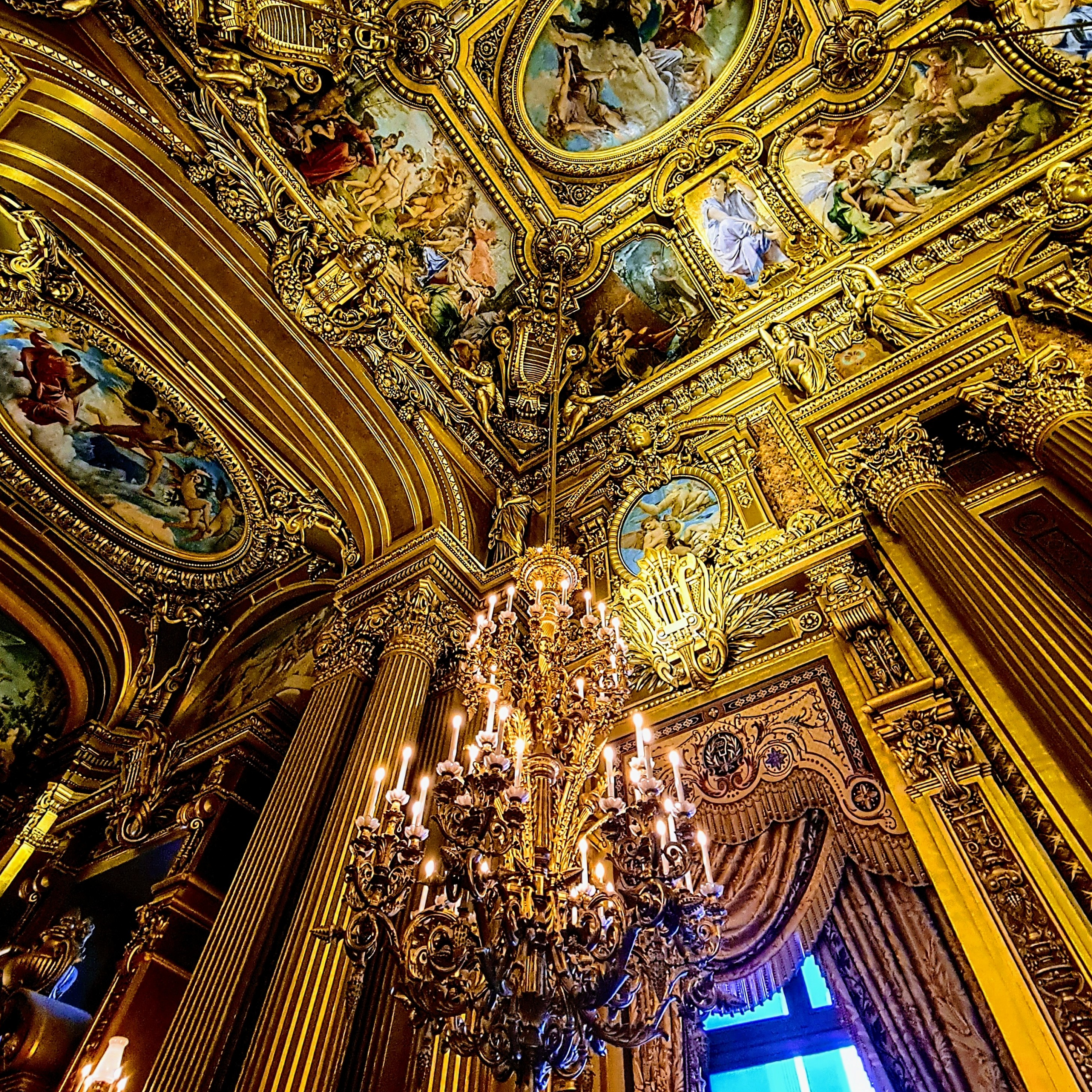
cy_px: 416
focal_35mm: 16
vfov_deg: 85.9
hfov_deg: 87.4
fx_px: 571
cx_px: 539
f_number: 2.2
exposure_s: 1/33
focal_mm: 2.2
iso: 800
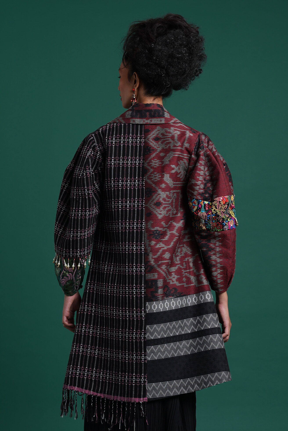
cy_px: 216
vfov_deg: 23.9
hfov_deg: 16.1
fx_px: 1020
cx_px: 144
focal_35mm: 85
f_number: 10
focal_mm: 57
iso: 200
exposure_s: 1/125
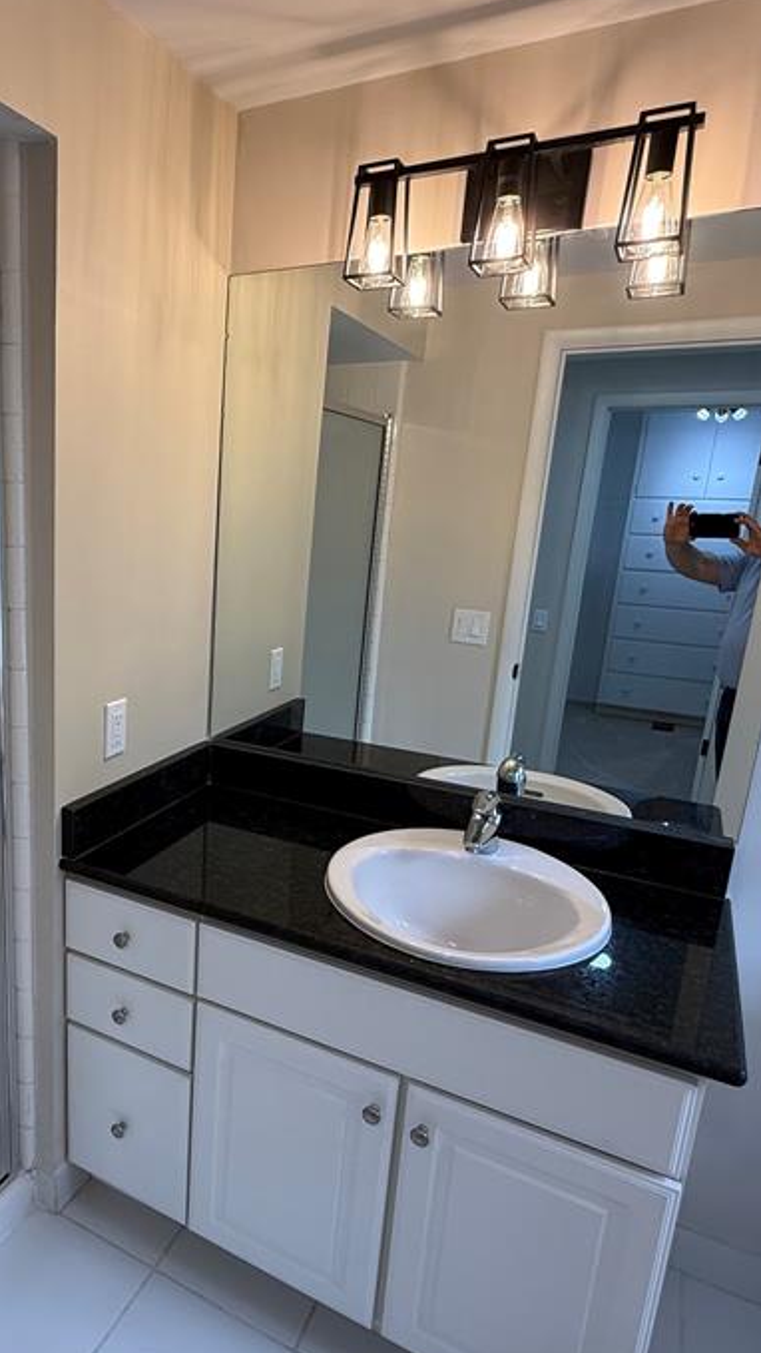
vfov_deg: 78.6
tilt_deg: -13.5
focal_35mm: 23
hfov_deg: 47.6
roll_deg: -1.5
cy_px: 707
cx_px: 187
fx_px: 825
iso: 125
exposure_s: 1/120
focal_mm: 2.22
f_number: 2.2
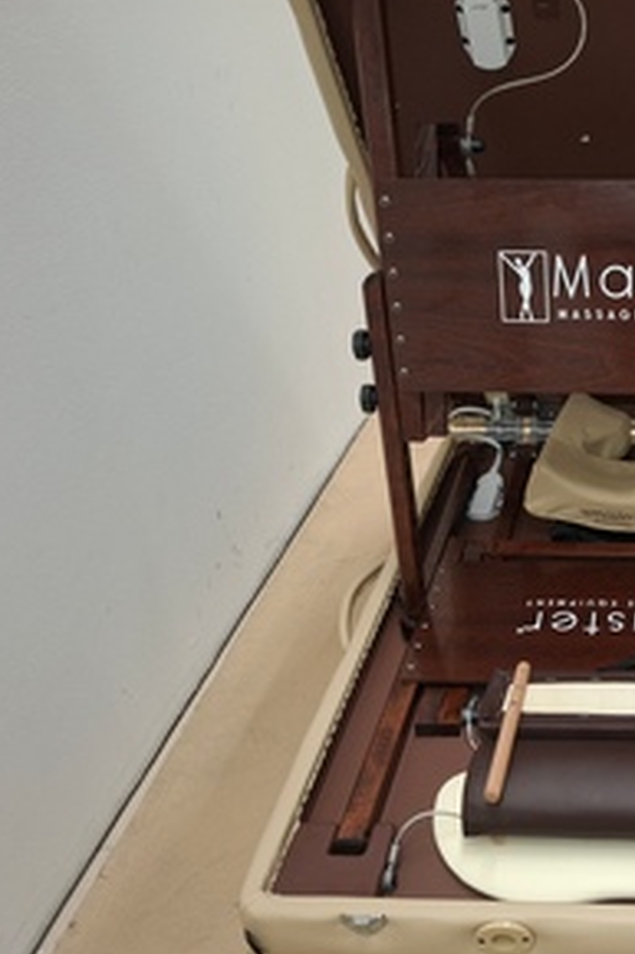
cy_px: 490
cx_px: 615
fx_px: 874
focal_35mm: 33
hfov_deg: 36.4
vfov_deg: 57.2
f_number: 1.8
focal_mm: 5.54
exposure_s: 1/50
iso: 160
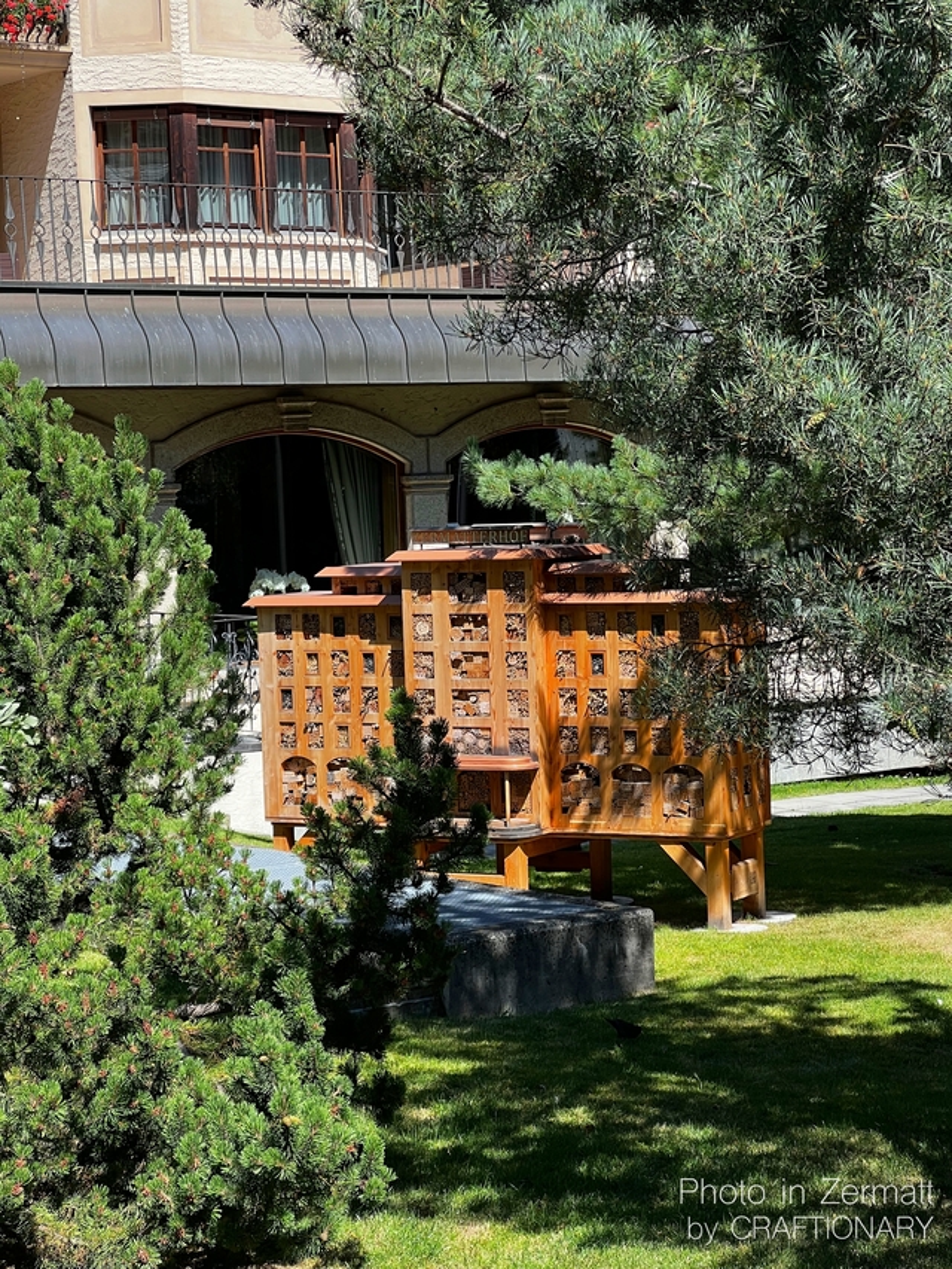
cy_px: 634
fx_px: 2823
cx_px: 476
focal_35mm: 77
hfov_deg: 19.1
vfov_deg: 25.3
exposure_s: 1/242
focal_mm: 9
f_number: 2.8
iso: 32
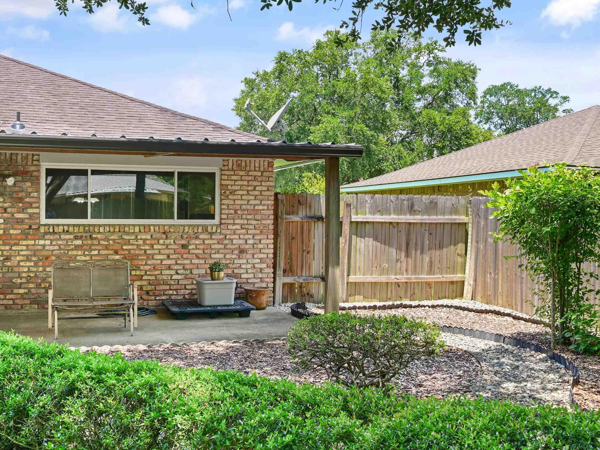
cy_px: 225
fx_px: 676
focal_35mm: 39
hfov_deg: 47.8
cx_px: 280
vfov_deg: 36.8
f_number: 10
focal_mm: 30
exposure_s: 1/50
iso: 200
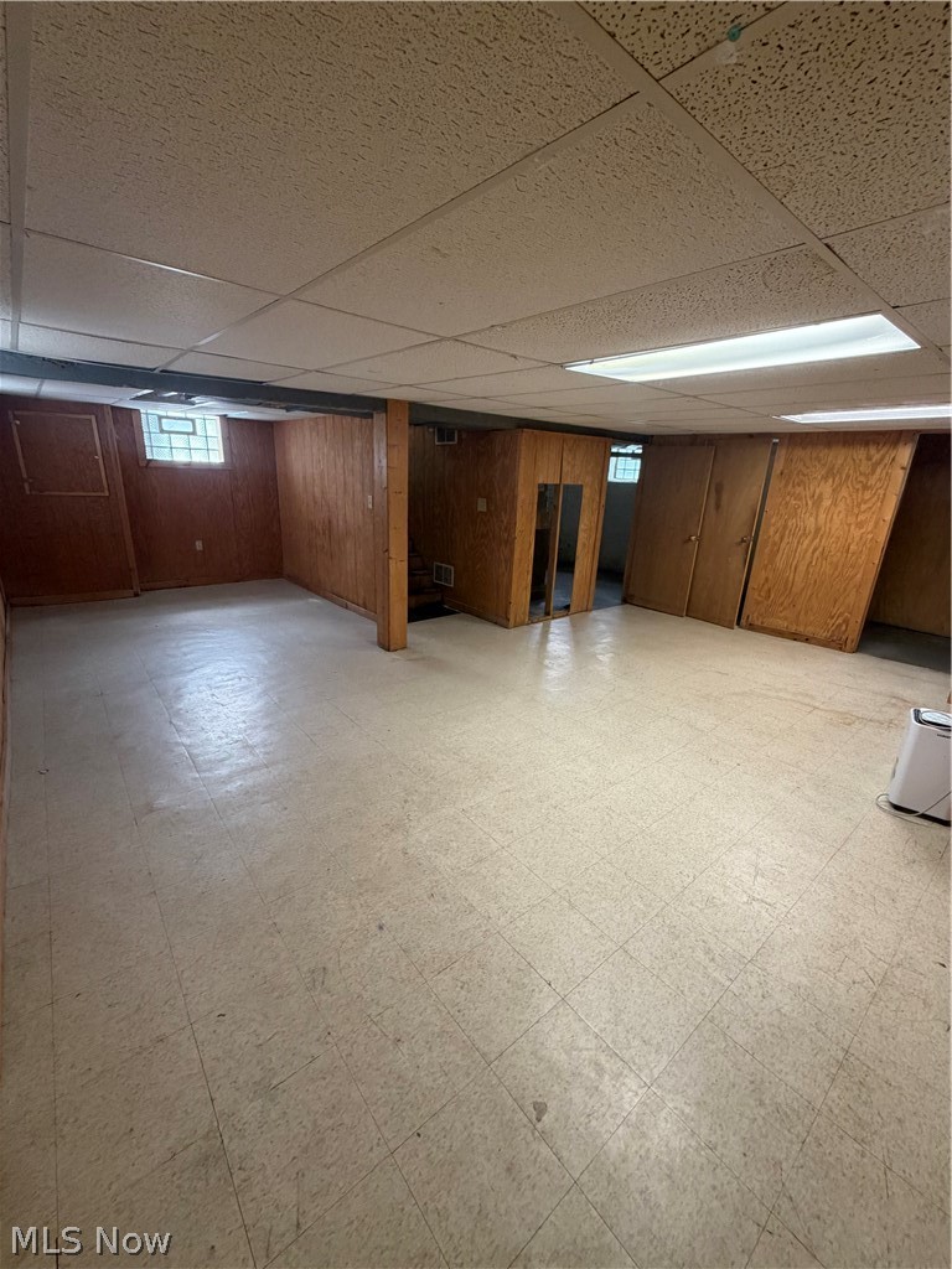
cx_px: 476
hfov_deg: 85.7
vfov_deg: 102.1
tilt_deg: -18.3
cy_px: 634
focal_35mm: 14
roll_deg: -2.0
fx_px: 513
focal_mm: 2.22
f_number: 2.2
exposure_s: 1/60
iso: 320
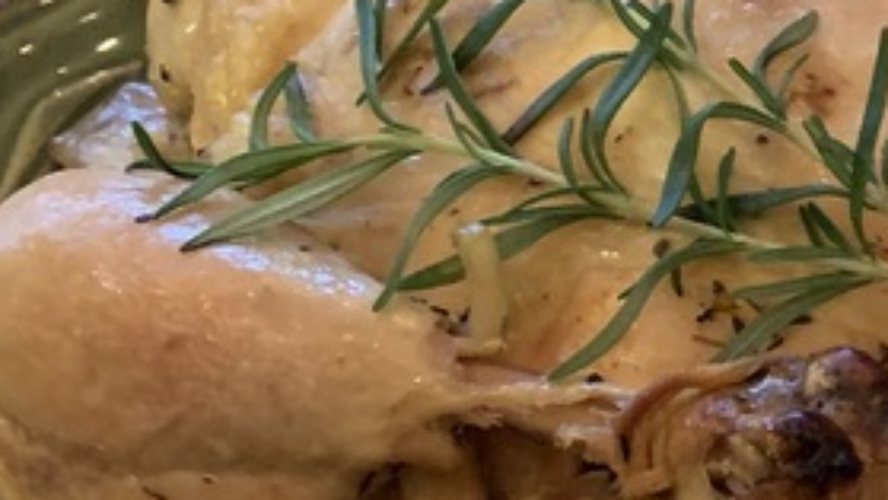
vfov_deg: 11.6
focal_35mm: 104
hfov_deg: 16.8
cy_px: 398
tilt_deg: -48.6
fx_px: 2449
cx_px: 1626
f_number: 1.8
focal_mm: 4.25
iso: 640
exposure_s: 1/30
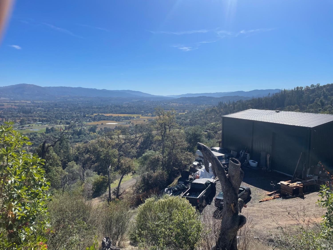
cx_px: 166
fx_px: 250
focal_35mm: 26
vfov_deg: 53.1
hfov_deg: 67.3
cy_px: 125
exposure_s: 1/5556
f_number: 1.6
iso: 32
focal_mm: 4.2
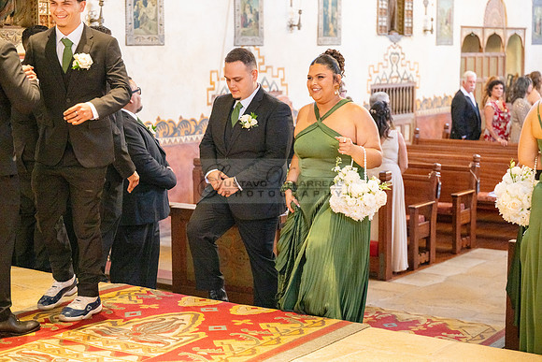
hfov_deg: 28.8
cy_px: 181
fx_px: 1054
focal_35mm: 70
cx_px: 271
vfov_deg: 19.5
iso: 1250
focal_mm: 70
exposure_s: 1/320
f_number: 3.2
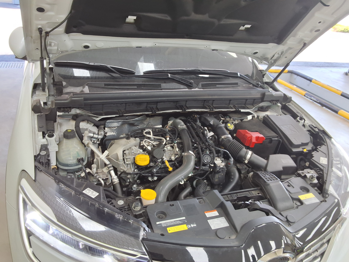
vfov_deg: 49.7
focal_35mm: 28
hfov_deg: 63.4
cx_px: 174
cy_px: 131
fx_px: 282
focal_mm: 2.91
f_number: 1.9
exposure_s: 1/60
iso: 50
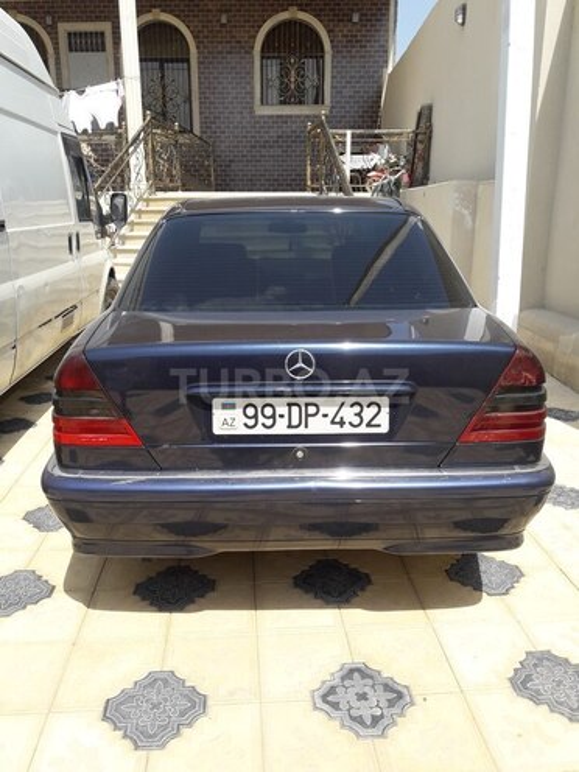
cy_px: 386
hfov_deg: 49.7
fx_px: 624
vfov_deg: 63.4
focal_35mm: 28
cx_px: 290
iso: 40
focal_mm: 3.7
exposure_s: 1/1245
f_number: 1.9
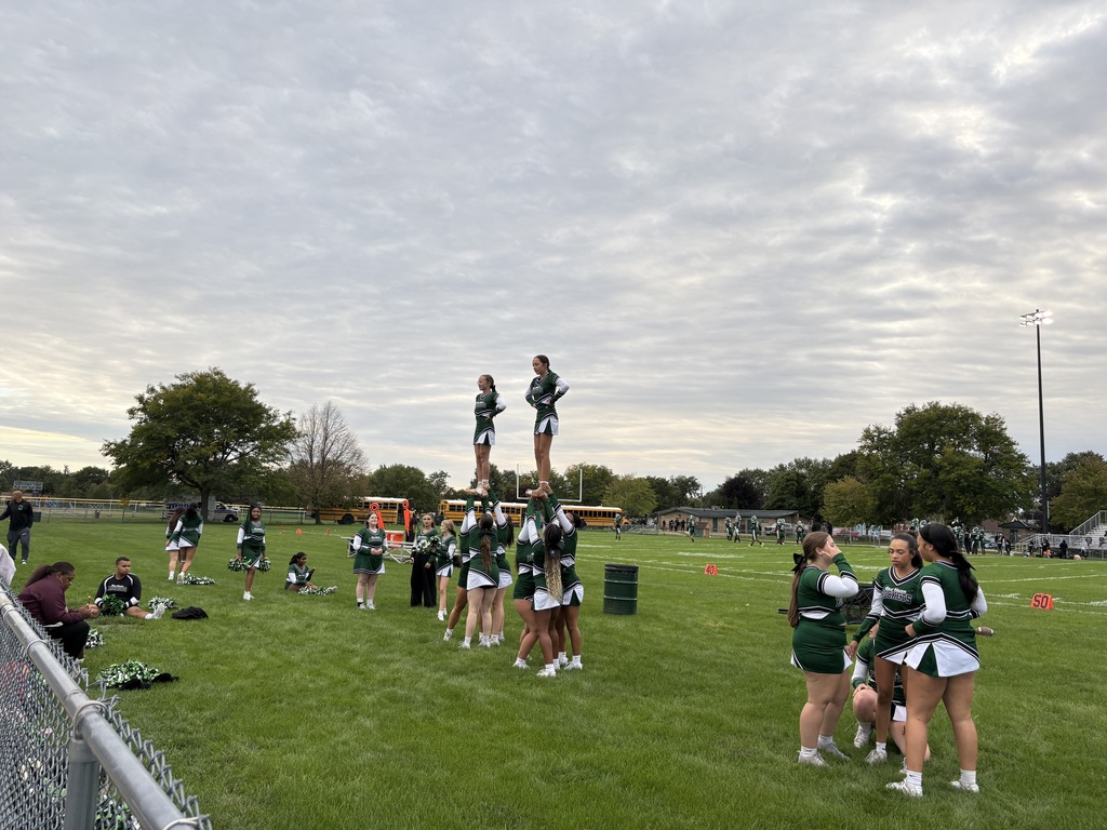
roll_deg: -2.2
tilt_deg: +7.3
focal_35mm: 26
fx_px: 831
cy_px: 415
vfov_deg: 53.1
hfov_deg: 67.3
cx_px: 554
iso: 50
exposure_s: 1/475
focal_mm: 5.96
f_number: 1.6
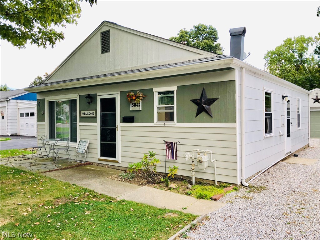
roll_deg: +1.3
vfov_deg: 49.7
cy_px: 120
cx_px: 160
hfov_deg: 63.4
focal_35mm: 28
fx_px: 259
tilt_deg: -1.1
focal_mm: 3.99
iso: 25
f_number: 1.8
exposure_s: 1/40
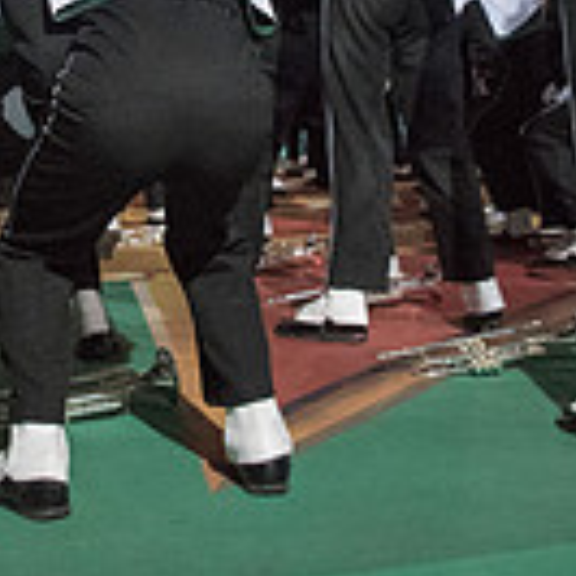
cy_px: -240
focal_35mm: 89
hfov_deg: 19.3
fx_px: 1675
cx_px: 108
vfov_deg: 17.8
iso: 8000
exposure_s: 1/3200
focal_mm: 24
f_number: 2.8
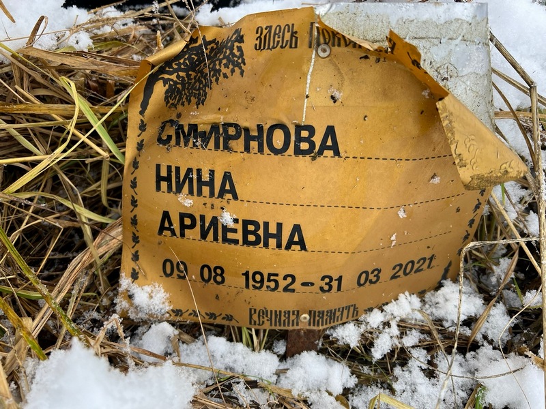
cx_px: 273
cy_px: 204
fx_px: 410
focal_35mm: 26
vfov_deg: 53.1
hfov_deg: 67.3
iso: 50
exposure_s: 1/121
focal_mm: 5.7
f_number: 1.5
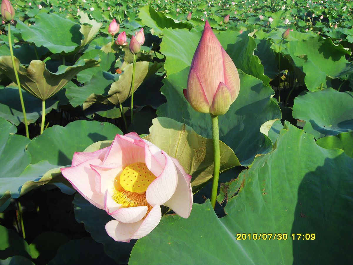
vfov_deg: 36.8
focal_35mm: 39
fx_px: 398
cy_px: 132
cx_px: 176
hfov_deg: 47.9
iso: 80
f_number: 6.2
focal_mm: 6.6
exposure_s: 1/180
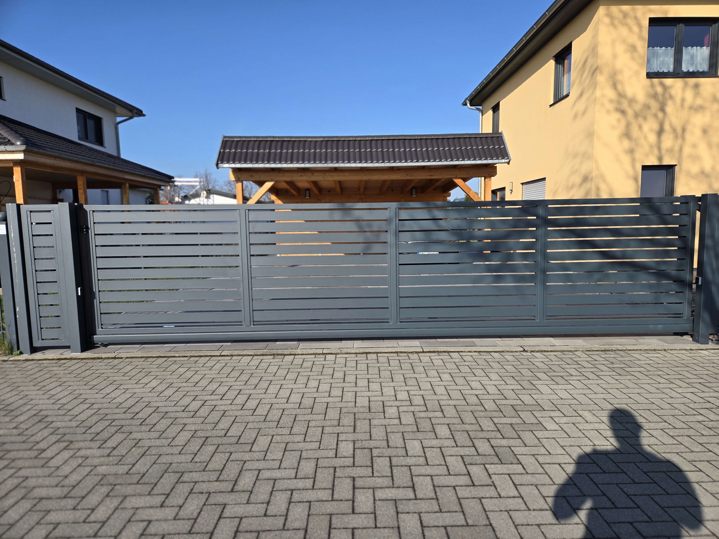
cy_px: 270
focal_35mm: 23
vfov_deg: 58.9
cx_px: 360
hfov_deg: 73.9
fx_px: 478
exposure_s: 1/2921
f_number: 1.8
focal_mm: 5.4
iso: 40
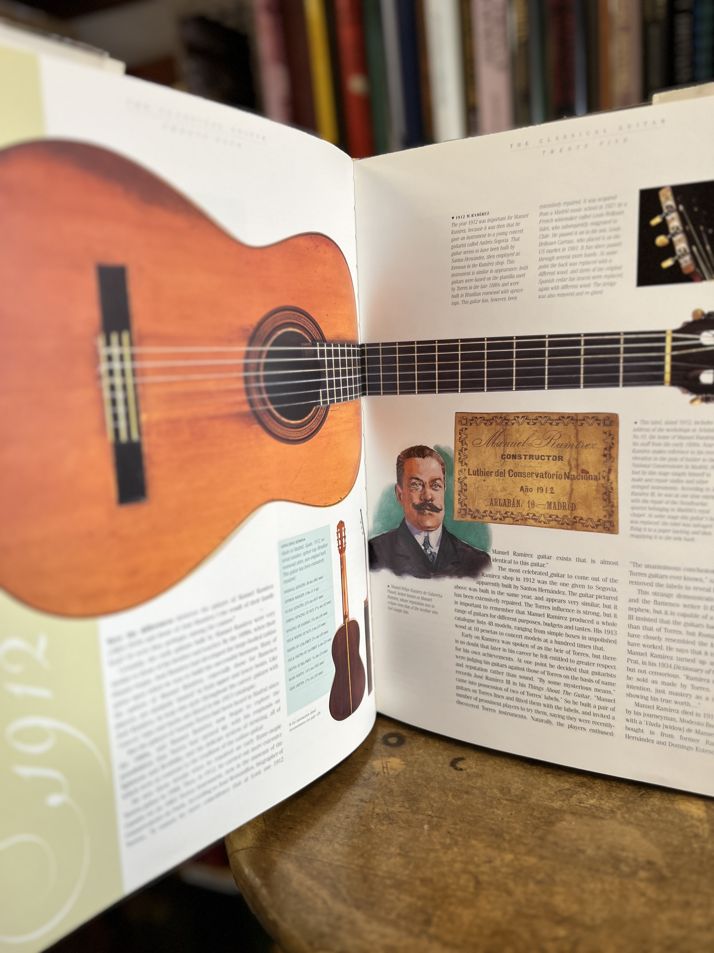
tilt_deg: -14.9
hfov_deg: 53.1
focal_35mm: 26
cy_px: 476
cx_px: 357
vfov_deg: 67.3
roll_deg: +4.3
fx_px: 715
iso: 125
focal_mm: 5.7
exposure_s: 1/120
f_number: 1.5
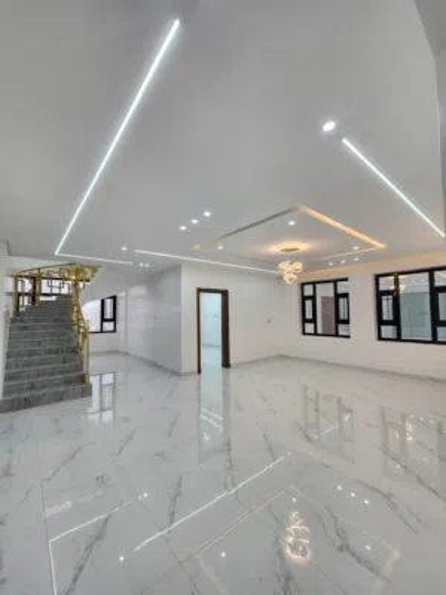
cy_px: 298
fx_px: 223
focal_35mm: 13
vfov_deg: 106.2
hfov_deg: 89.9
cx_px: 223
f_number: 2.2
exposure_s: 1/50
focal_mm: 2.2
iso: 50
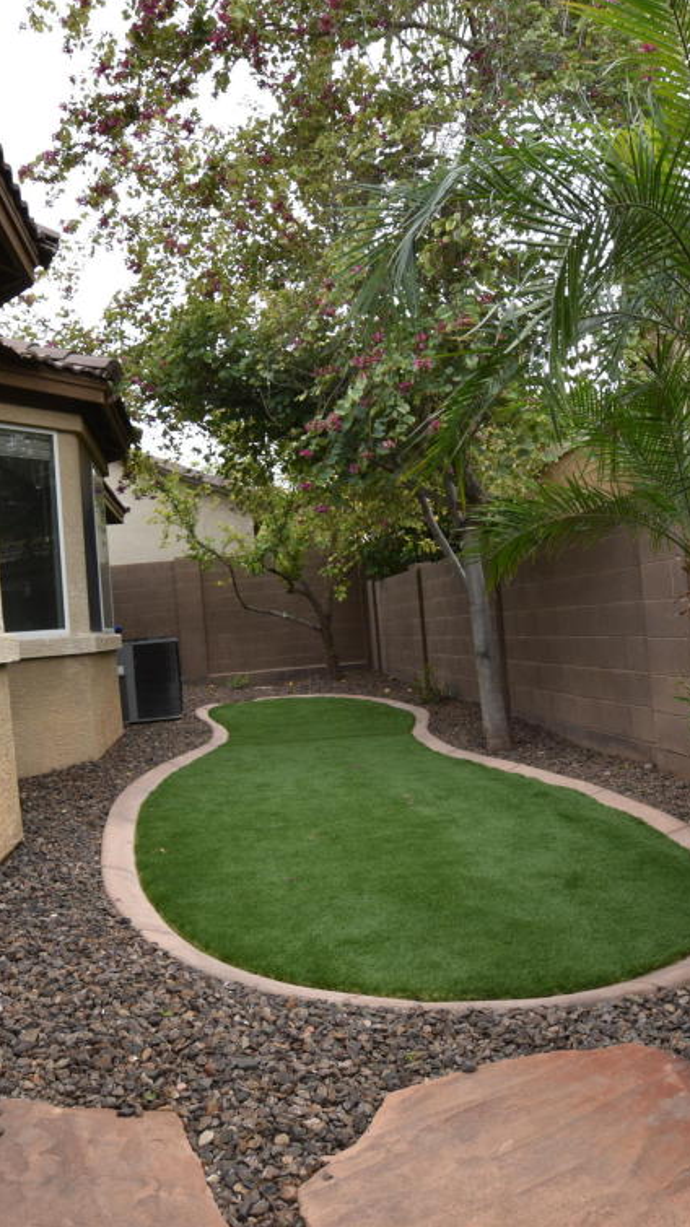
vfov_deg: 76.3
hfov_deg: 47.2
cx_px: 257
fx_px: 781
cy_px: 604
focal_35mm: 24
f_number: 7.1
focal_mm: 10
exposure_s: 1/200
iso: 400
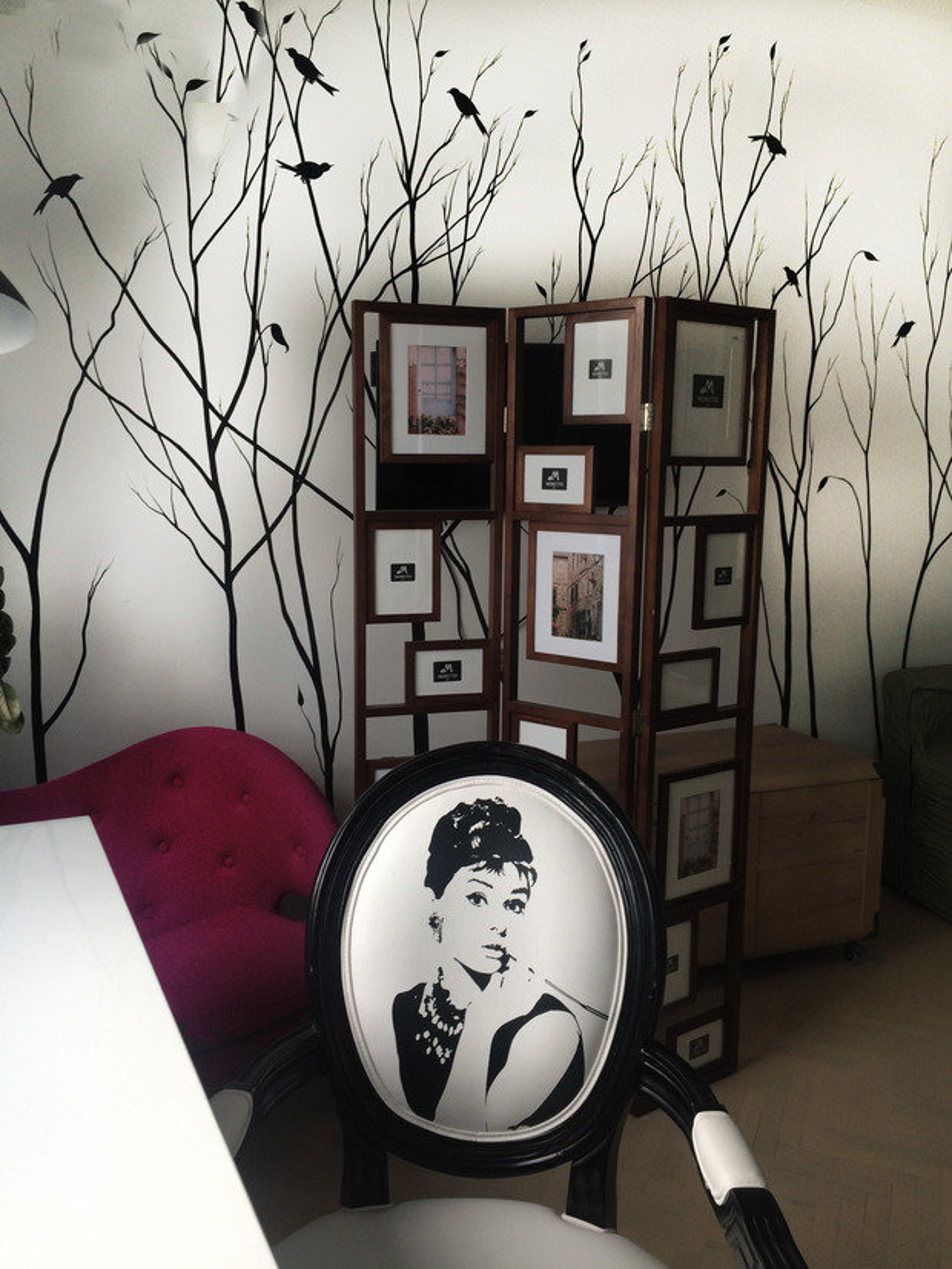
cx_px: 476
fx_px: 1064
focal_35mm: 29
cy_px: 634
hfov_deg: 48.2
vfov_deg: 61.7
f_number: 2.2
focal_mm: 4.15
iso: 40
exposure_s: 1/50
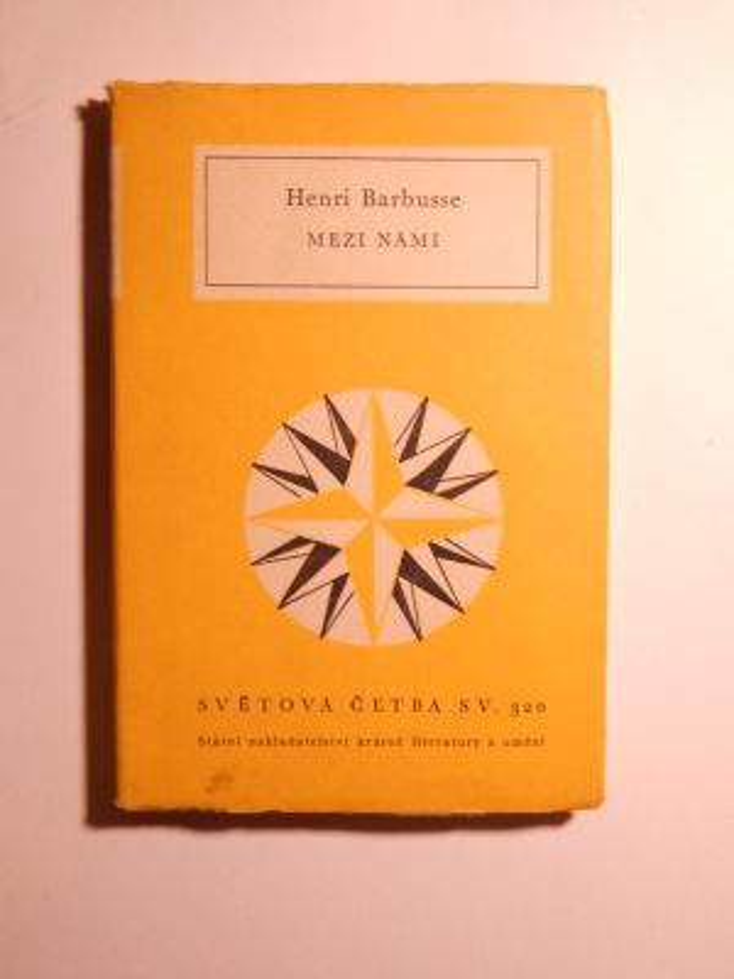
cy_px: 490
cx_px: 367
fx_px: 1074
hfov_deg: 37.7
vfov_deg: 49.0
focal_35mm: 38
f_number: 3.4
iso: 400
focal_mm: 6.8
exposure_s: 1/60
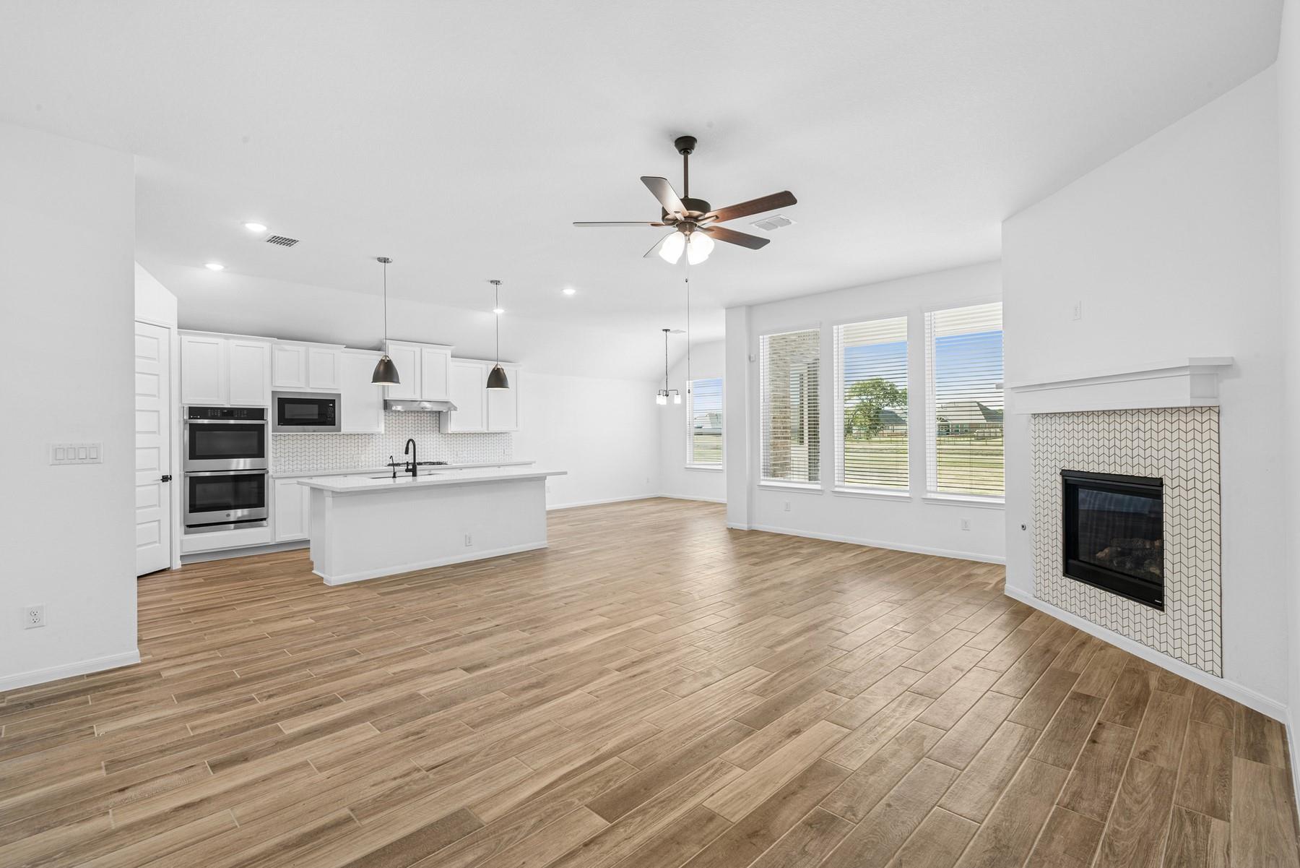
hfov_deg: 96.7
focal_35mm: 16
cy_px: 434
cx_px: 650
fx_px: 578
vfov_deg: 73.8
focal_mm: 16
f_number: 9
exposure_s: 1/4
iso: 160
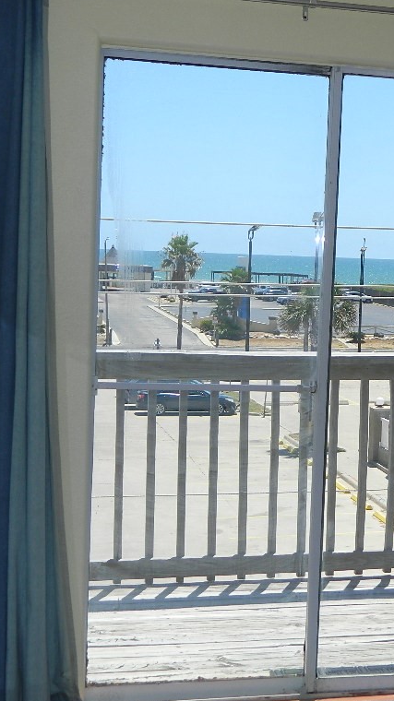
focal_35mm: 69
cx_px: 361
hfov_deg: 17.2
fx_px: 1283
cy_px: 353
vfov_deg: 30.6
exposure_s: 1/500
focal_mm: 8.4
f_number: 3.6
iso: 80
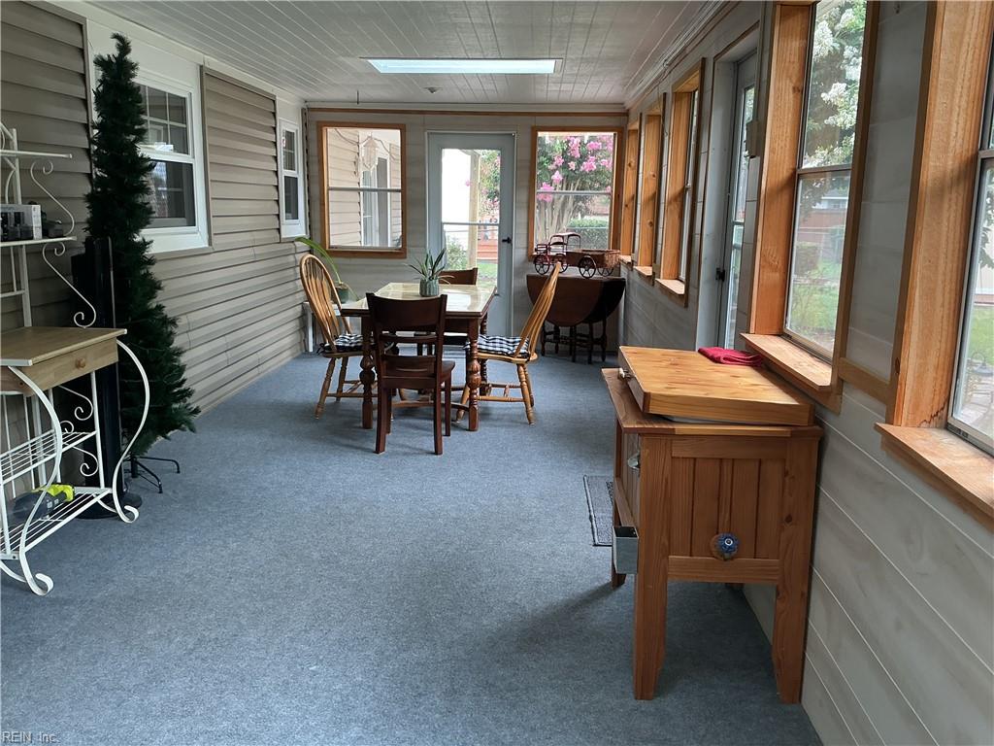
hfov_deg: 61.7
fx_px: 833
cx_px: 497
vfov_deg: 48.2
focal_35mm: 29
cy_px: 373
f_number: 1.8
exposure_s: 1/60
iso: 50
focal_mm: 3
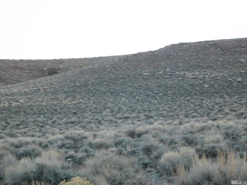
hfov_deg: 21.5
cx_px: 124
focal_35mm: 91
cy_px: 92
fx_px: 649
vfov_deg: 16.2
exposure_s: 1/50
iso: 125
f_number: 4.5
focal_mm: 16.1
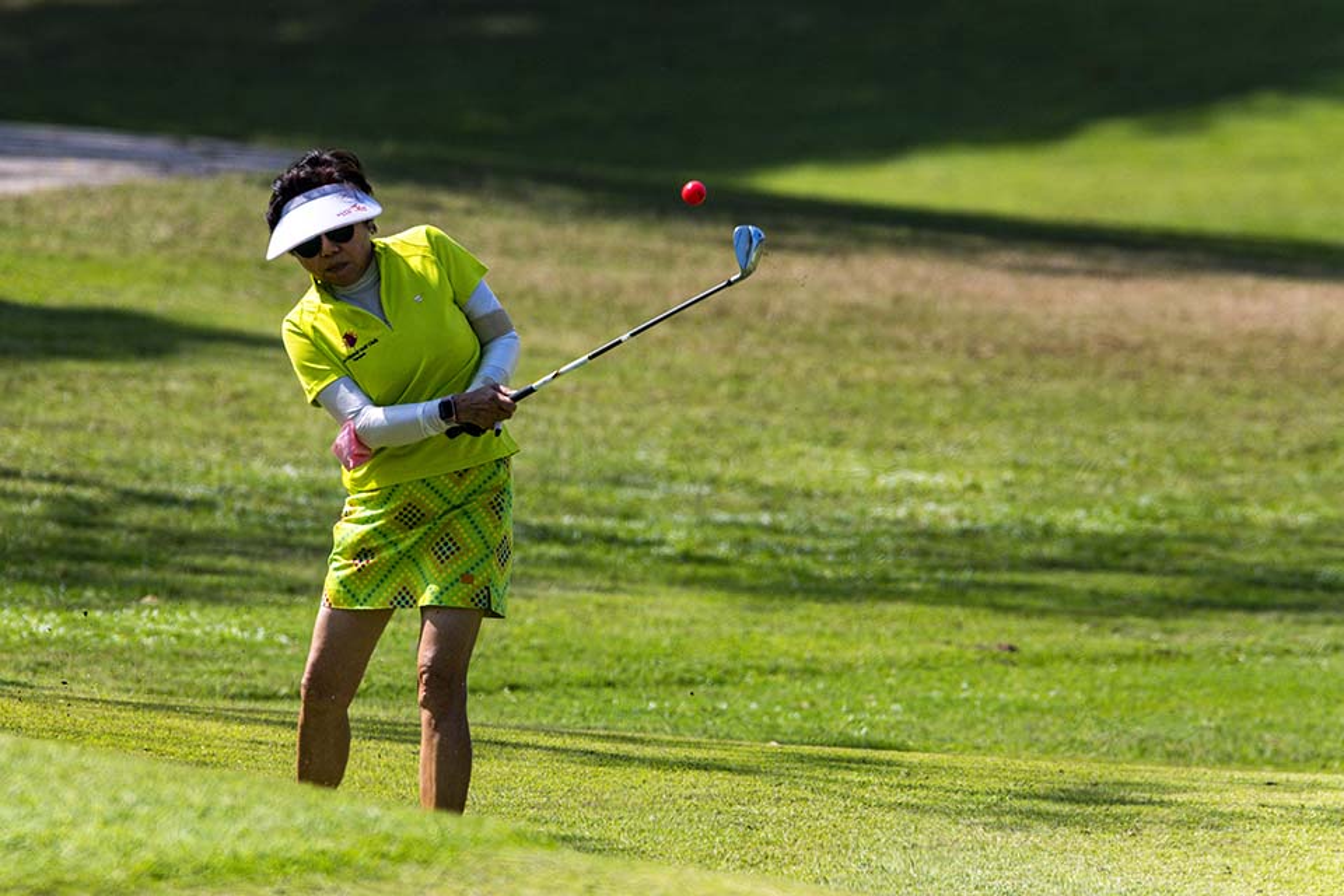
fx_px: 24265
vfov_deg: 2.1
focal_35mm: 650
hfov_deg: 3.2
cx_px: 672
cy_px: 448
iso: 450
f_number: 8
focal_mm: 650
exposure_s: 1/2500
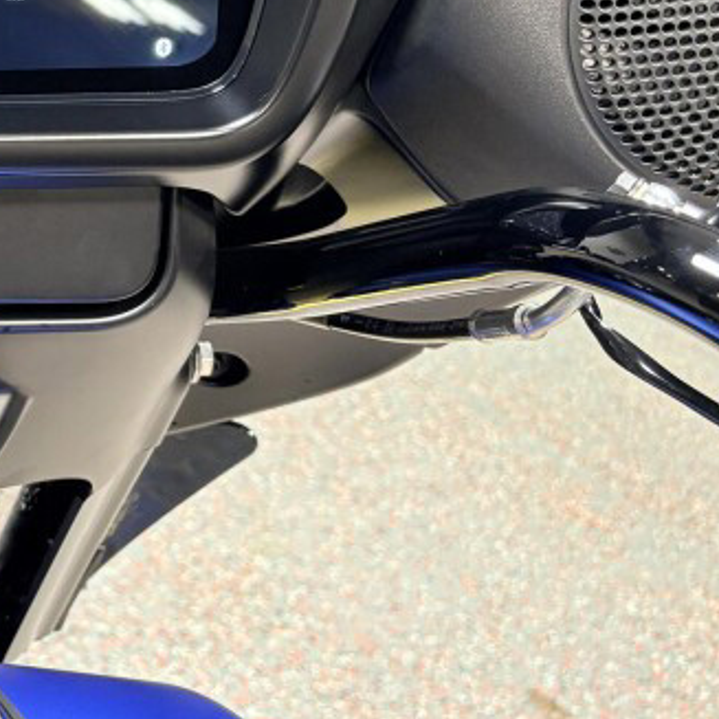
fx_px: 1762
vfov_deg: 22.8
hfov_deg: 19.8
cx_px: -373
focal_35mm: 75
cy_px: 176
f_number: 1.6
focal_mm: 5.96
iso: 100
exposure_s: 1/60
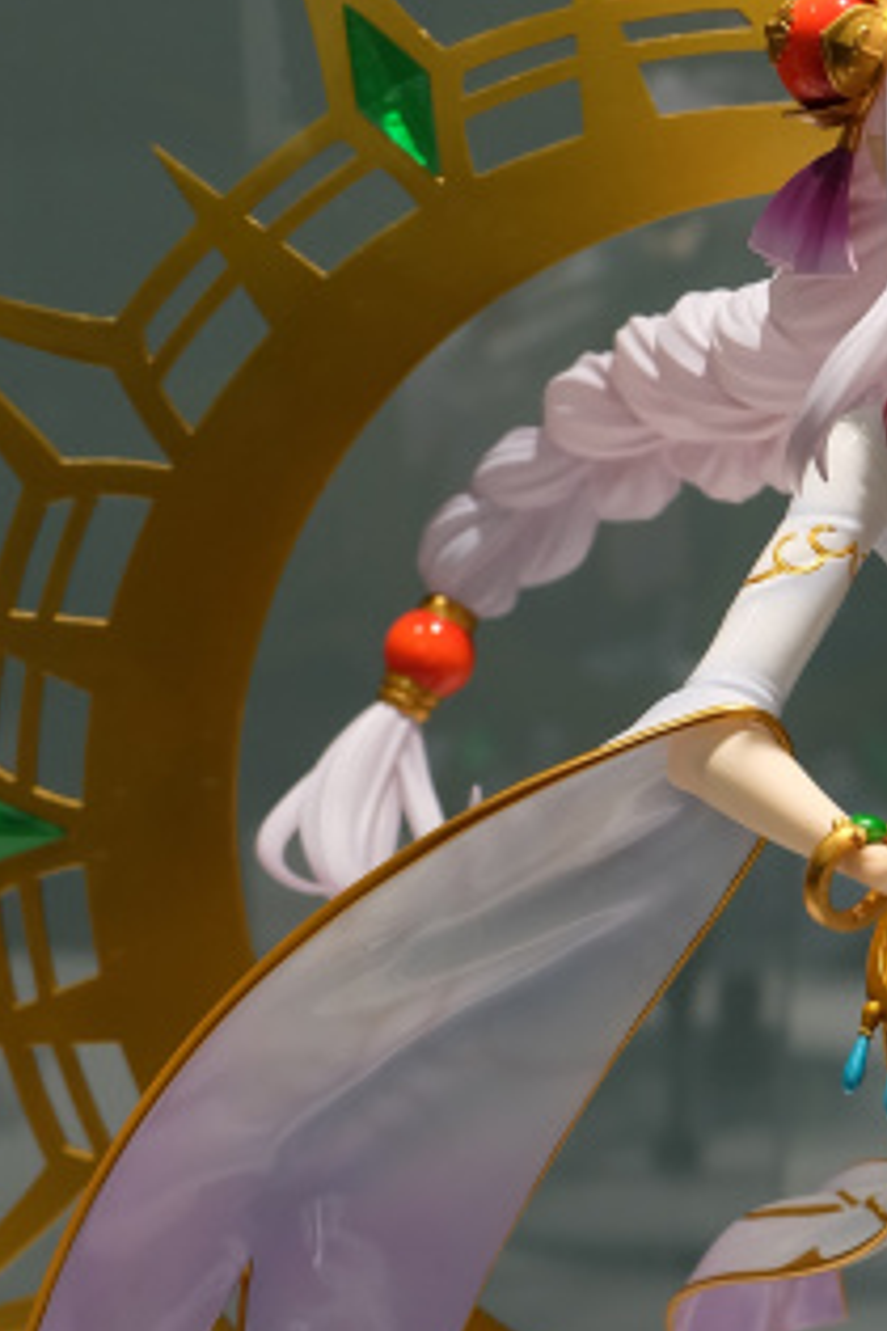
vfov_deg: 22.5
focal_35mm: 89
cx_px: 948
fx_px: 3289
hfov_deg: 15.0
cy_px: 1082
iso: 400
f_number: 5
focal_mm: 23.2
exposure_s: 1/125
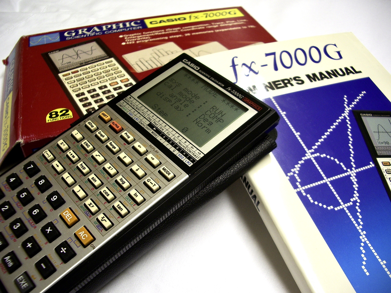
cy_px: 146
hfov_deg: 52.6
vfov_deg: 40.7
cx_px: 196
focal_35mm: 35
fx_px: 395
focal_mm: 5.8
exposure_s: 1/30
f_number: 2.6
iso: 50
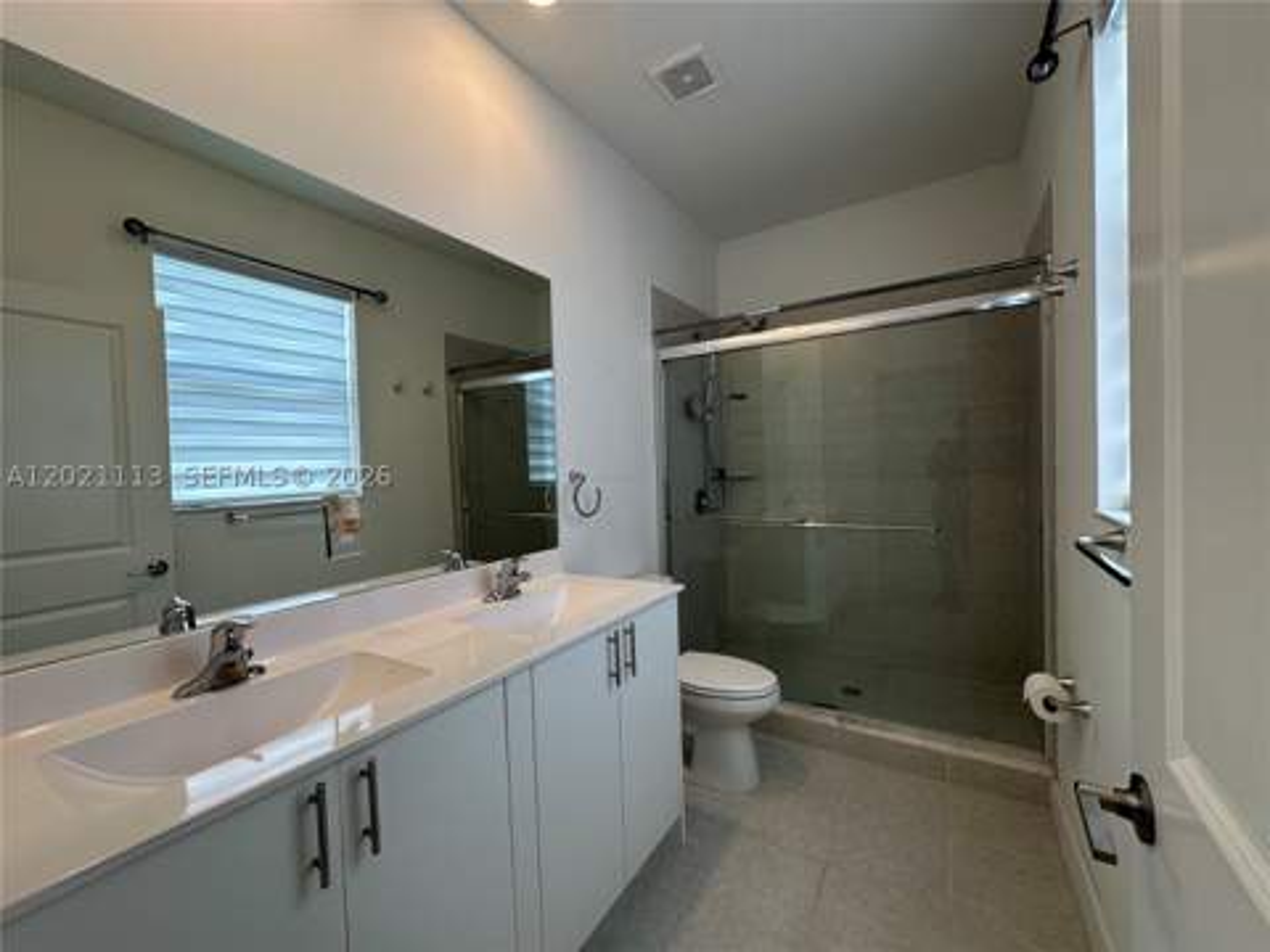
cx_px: 635
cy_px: 476
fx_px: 514
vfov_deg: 85.7
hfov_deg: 102.1
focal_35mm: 14
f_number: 2.2
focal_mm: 2.22
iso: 80
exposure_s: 1/120
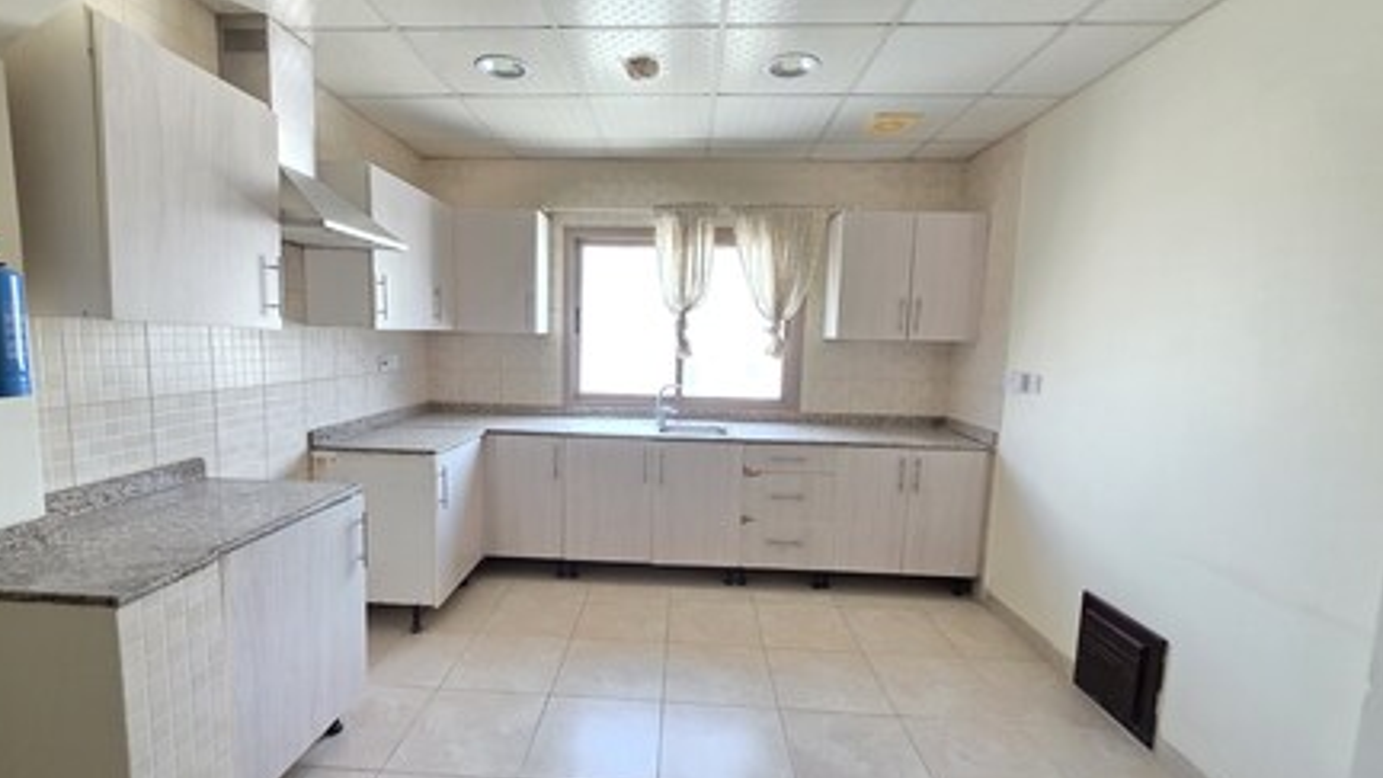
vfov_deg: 70.4
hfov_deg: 102.9
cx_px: 658
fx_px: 550
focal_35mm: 15
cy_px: 418
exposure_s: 1/50
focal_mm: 2.2
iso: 250
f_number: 1.9
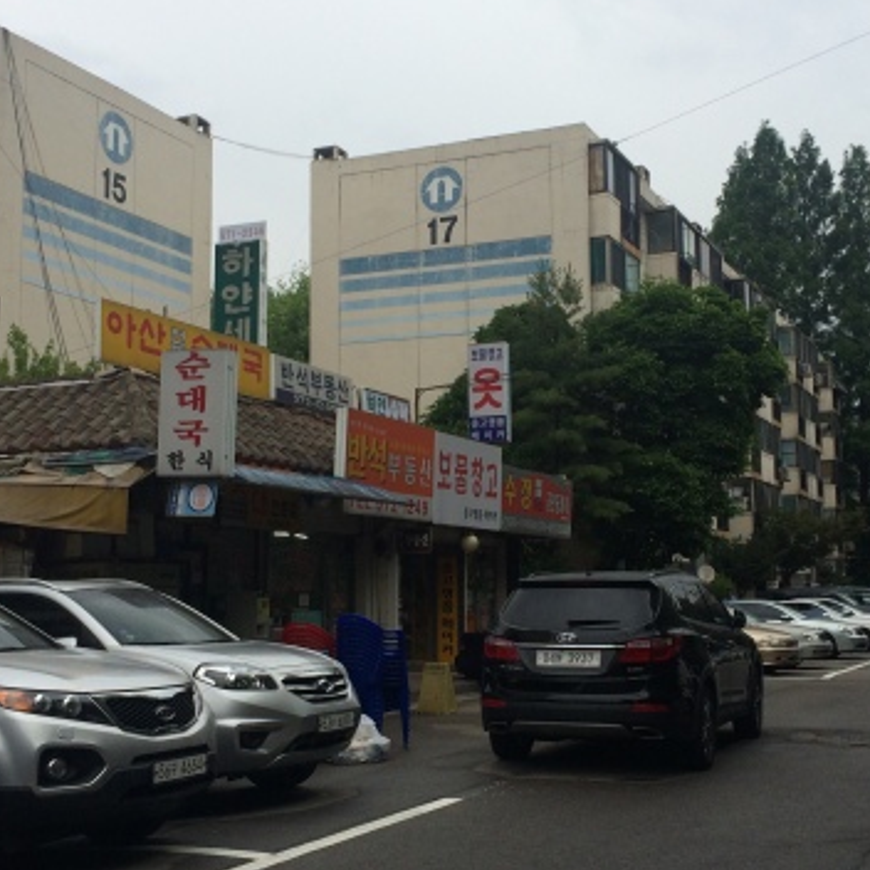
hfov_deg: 34.7
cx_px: 455
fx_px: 1393
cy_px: 444
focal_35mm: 49
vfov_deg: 34.7
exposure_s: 1/1709
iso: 32
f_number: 2.2
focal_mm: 4.12
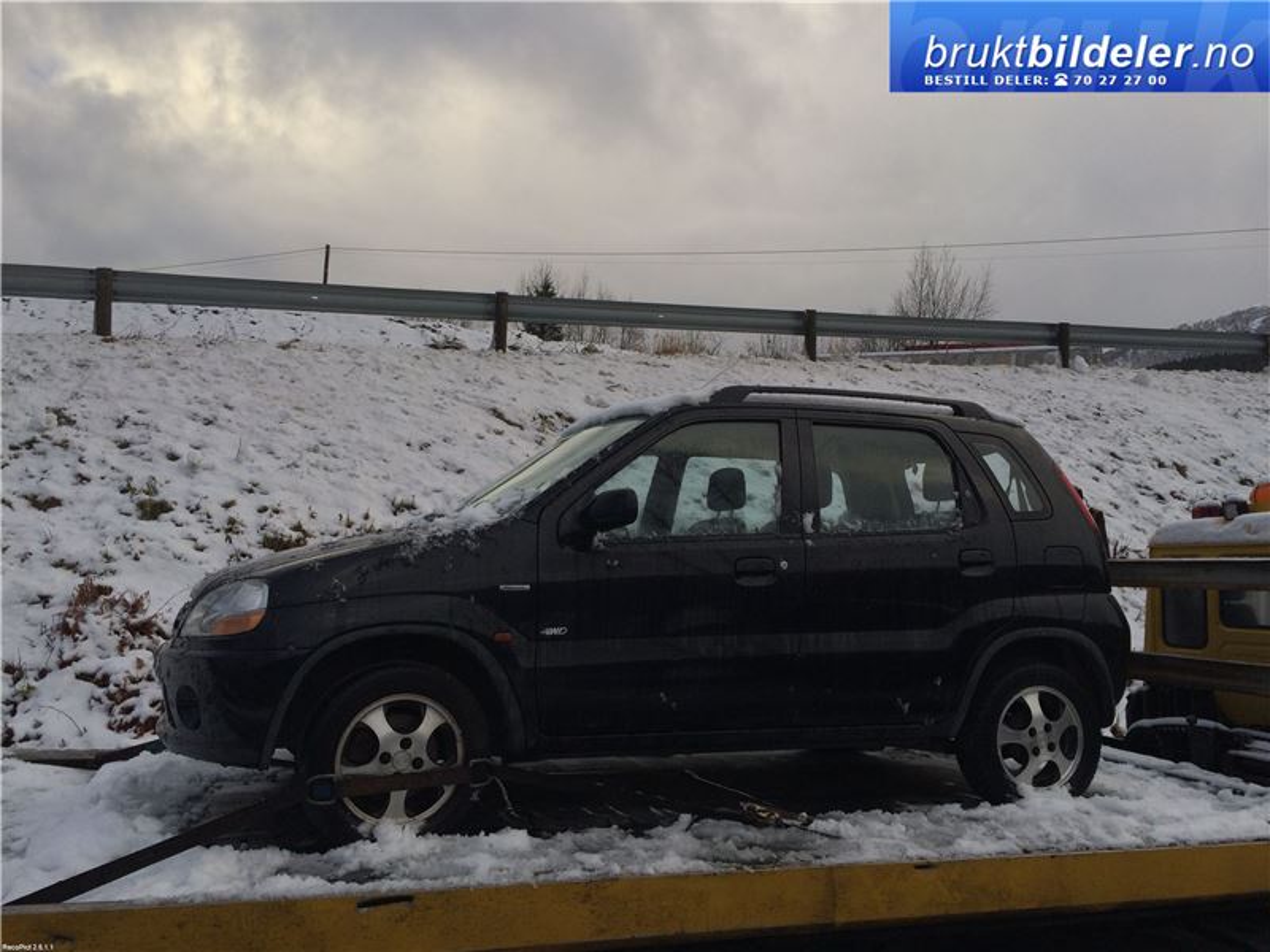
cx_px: 635
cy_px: 476
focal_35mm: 29
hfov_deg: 61.7
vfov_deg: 48.2
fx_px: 1064
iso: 32
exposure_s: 1/912
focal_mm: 4.15
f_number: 2.2
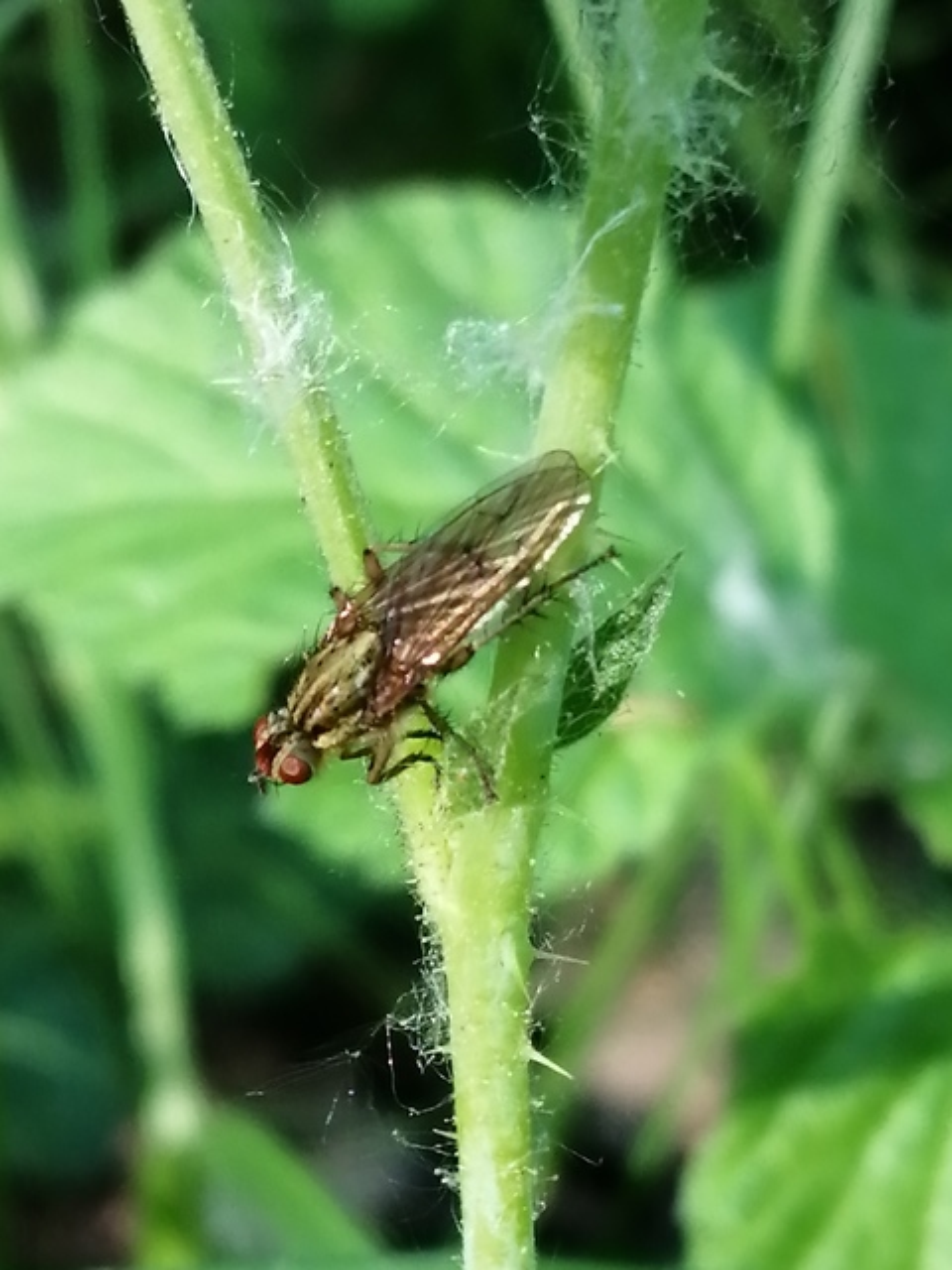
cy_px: 635
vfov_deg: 18.9
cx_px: 476
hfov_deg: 14.2
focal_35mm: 104
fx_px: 3814
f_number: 1.8
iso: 64
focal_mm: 3.46
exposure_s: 1/60
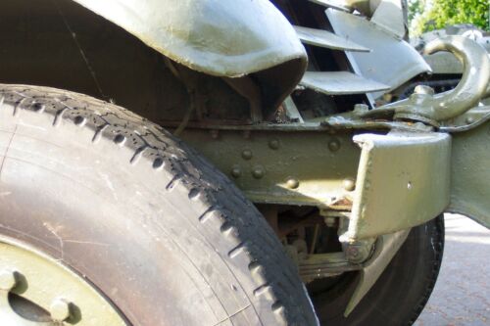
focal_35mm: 63
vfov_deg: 21.6
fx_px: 857
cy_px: 163
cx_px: 245
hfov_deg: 31.9
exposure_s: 1/90
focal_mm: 13.3
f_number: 3.4
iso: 120
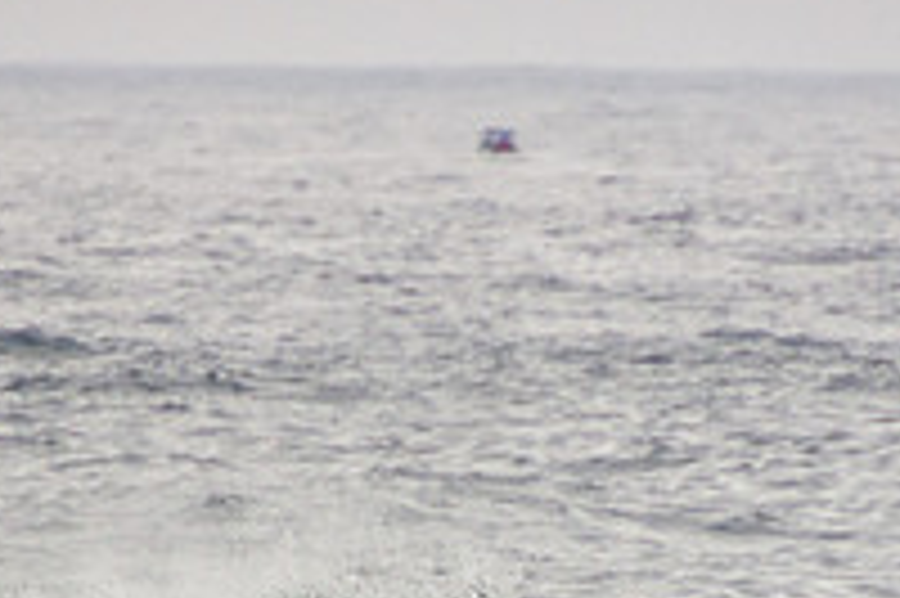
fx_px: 43488
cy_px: 767
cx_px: 482
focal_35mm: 1741
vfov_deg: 0.8
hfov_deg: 1.2
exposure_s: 1/1250
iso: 360
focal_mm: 400
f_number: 5.6
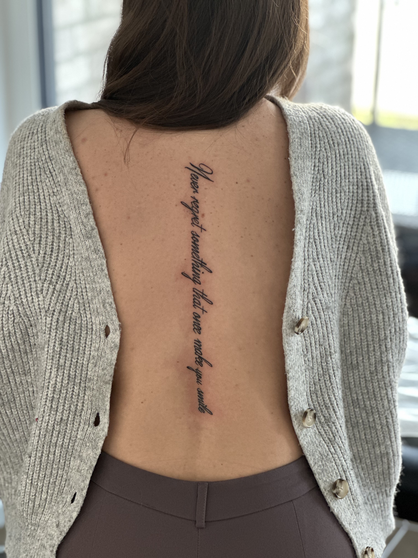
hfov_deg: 19.1
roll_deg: -0.9
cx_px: 209
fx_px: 1240
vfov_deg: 25.3
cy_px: 279
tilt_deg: -18.6
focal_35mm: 77
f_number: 2.8
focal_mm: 9
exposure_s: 1/40
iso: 200
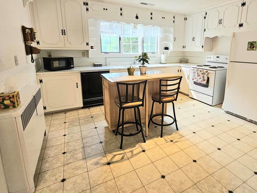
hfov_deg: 86.8
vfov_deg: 71.1
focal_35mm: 18
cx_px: 153
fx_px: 134
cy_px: 81
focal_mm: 2.2
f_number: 2.2
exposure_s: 1/60.2
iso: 80
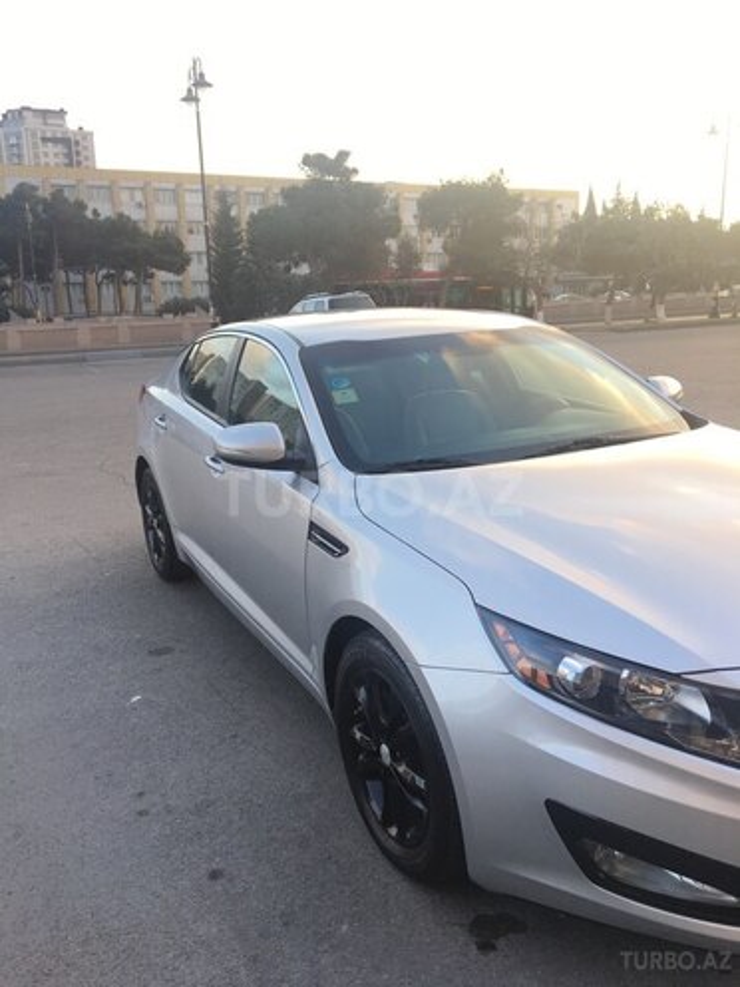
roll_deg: +1.6
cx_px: 370
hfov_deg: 48.2
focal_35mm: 29
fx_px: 827
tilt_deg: -12.9
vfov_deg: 61.7
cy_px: 494
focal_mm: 4.15
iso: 25
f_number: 2.2
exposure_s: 1/121
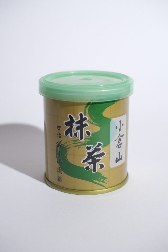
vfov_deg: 36.9
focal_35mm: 54
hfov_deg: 25.1
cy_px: 126
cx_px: 84
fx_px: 378
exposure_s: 1/85
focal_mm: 36.3
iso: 6400
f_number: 5.2
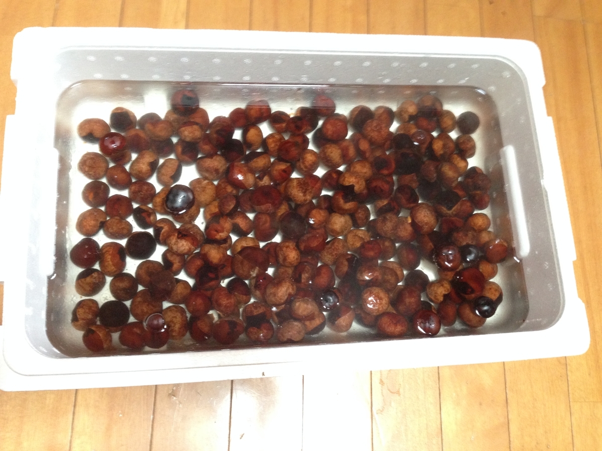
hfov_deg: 55.4
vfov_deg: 42.9
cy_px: 226
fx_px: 574
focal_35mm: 33
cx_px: 301
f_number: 2.4
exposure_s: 1/20
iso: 250
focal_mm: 4.12
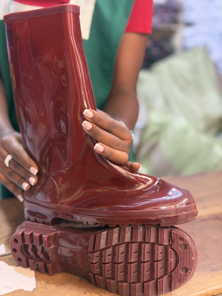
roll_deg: -2.3
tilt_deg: -14.3
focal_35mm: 48
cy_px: 148
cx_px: 111
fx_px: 410
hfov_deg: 30.3
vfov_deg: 39.7
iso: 250
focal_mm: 6.76
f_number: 1.78
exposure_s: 1/51
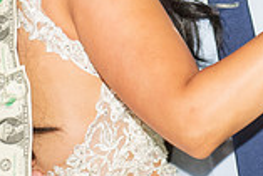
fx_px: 1894
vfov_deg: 5.3
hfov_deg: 7.9
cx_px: 179
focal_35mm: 259
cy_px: -56
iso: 1250
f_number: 2.8
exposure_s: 1/125
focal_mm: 70
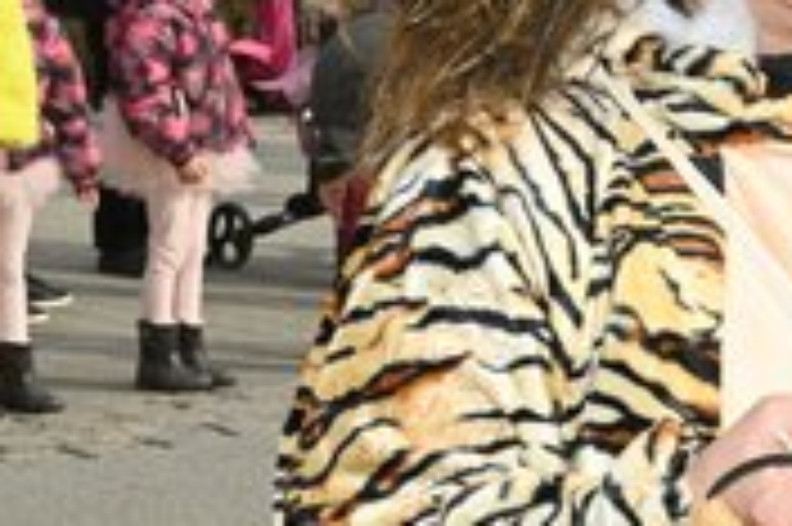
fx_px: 3495
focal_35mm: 159
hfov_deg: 12.7
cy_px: 162
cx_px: 824
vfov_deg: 8.6
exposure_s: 1/200
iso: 1000
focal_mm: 70
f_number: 22
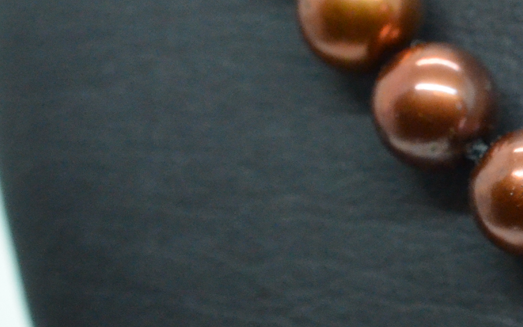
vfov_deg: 6.7
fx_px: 2780
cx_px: 797
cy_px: 327
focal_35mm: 195
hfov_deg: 10.4
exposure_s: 1/640
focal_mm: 40
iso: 4000
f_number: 6.3
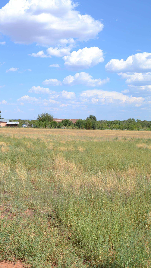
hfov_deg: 23.9
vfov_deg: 42.9
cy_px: 132
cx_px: 3
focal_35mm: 48
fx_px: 342
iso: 100
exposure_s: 1/250
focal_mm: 20
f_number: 8
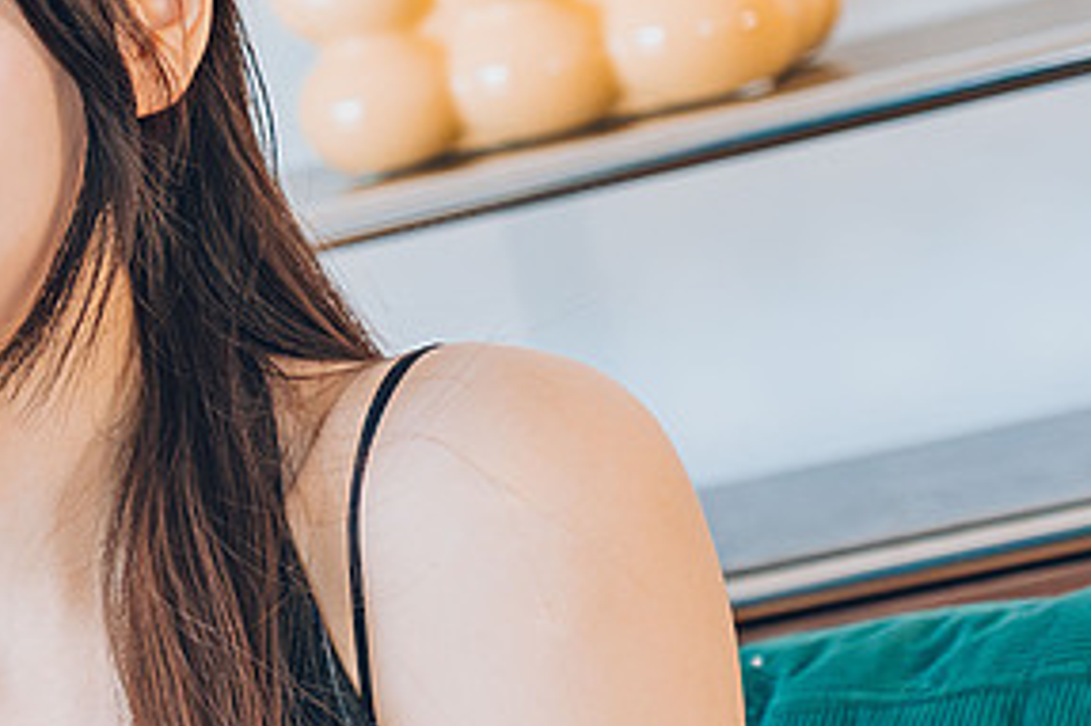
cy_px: 395
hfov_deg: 9.0
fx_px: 6795
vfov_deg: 6.1
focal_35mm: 224
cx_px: -323
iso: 640
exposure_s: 1/160
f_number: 4
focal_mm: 55
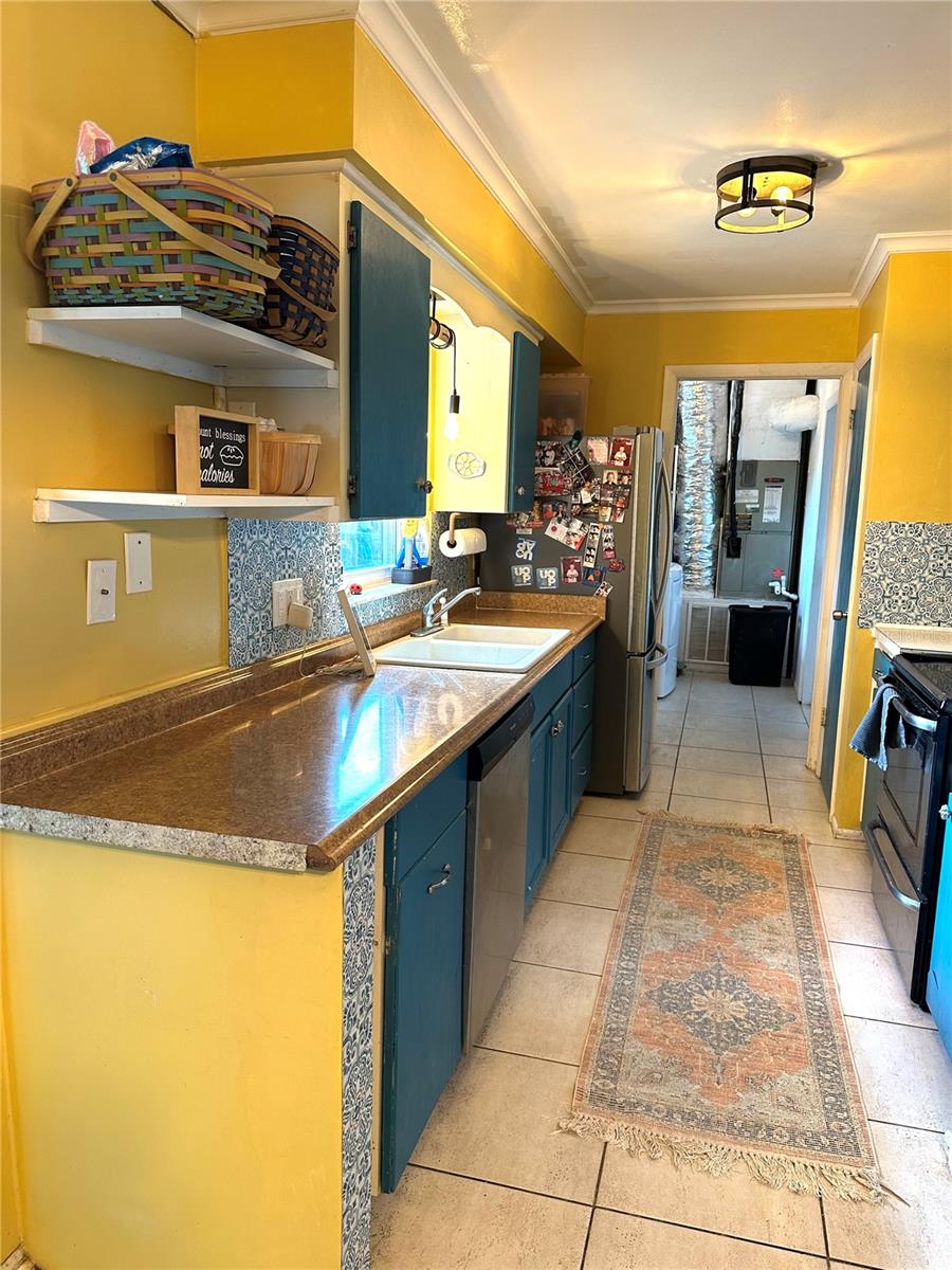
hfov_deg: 56.8
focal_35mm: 24
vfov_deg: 71.6
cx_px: 476
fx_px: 880
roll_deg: -2.2
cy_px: 635
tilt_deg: -7.9
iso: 160
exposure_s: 1/60
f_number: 1.78
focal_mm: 6.86
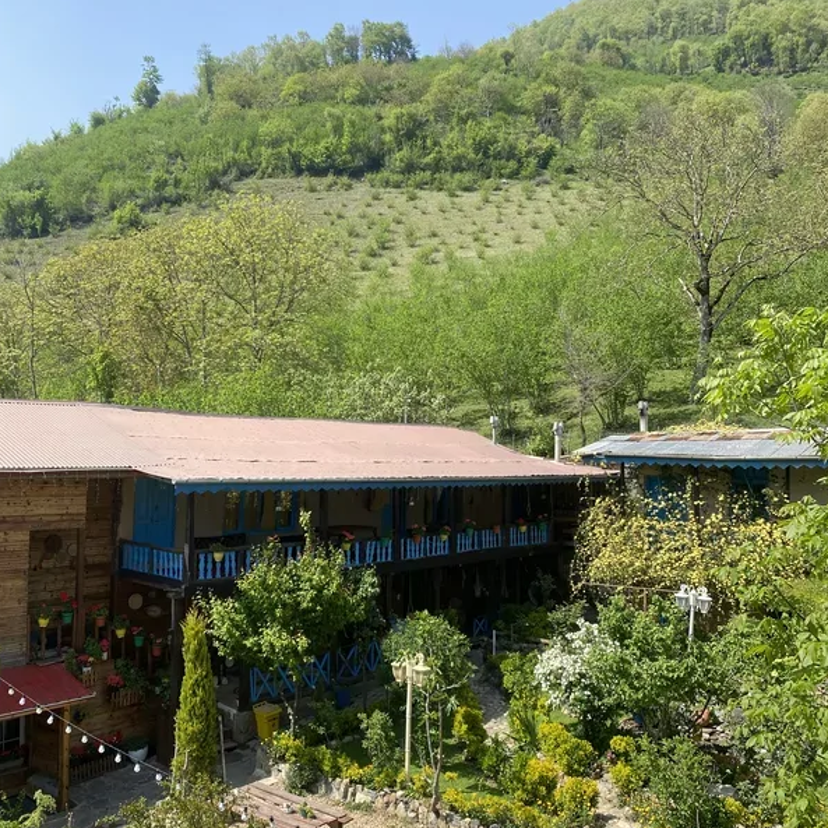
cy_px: 447
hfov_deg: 52.5
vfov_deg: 52.5
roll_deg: -1.1
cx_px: 412
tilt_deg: +0.5
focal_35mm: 31
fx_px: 839
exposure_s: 1/1464
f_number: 1.8
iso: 32
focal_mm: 4.25
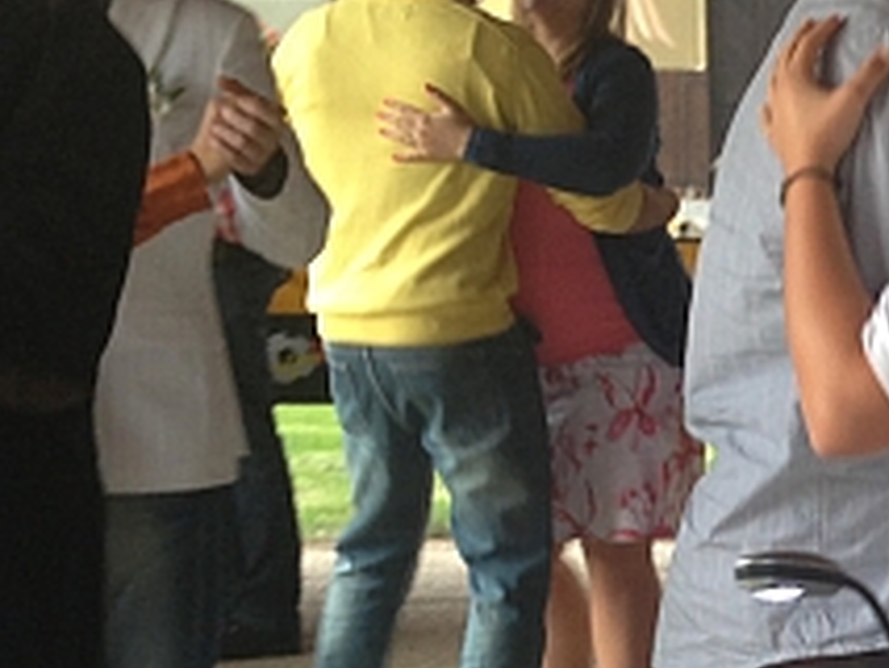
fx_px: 3186
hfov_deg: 14.8
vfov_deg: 11.9
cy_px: 564
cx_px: 1327
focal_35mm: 124
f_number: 2.4
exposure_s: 1/20
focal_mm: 4.13
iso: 64
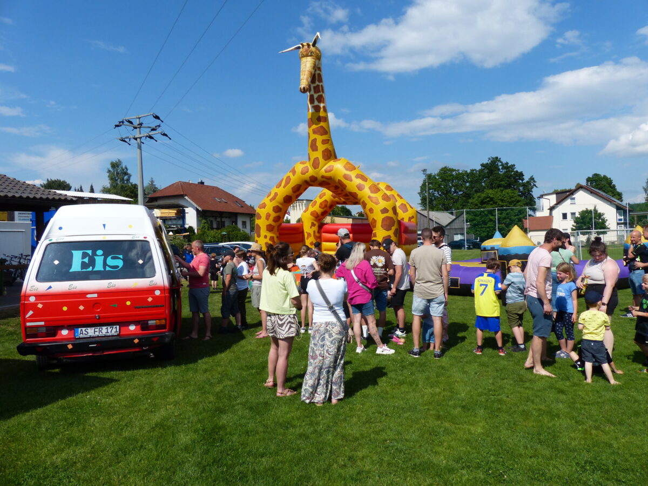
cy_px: 243
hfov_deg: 69.4
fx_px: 468
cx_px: 324
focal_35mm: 25
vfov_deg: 54.9
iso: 100
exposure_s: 1/1300
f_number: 4
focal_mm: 4.5
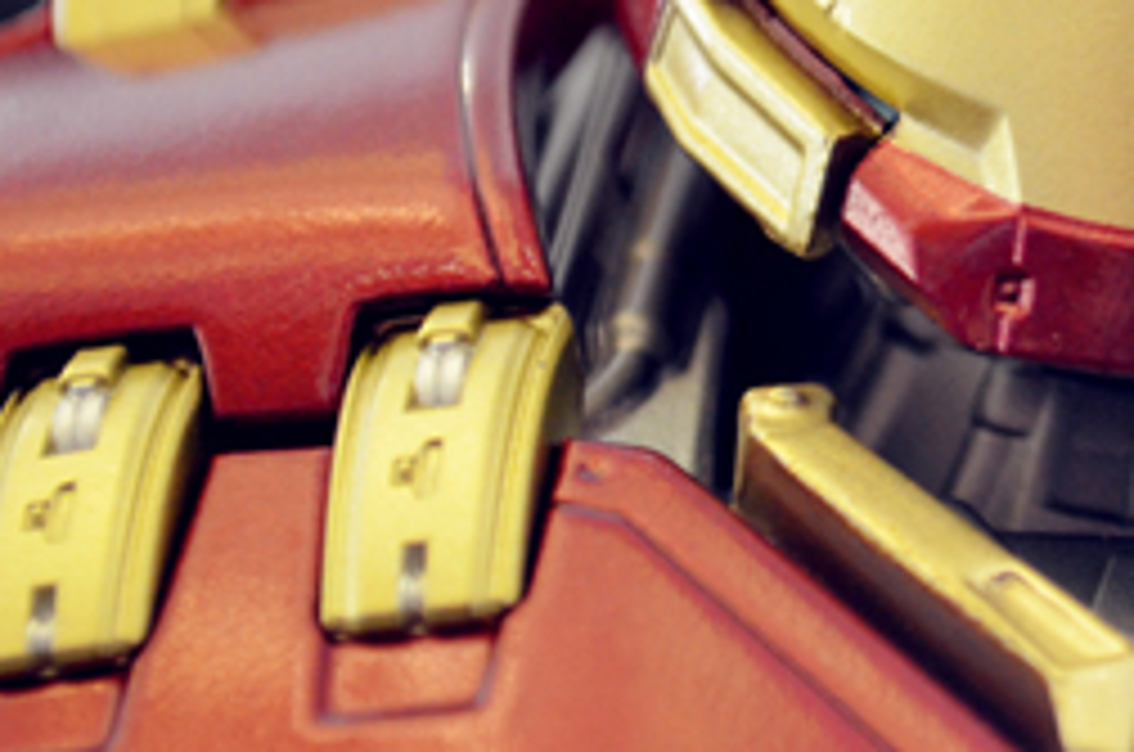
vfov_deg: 7.0
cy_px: 187
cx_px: 1251
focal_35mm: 196
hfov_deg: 10.4
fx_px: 6168
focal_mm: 55
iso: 1600
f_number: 5.6
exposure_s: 1/20
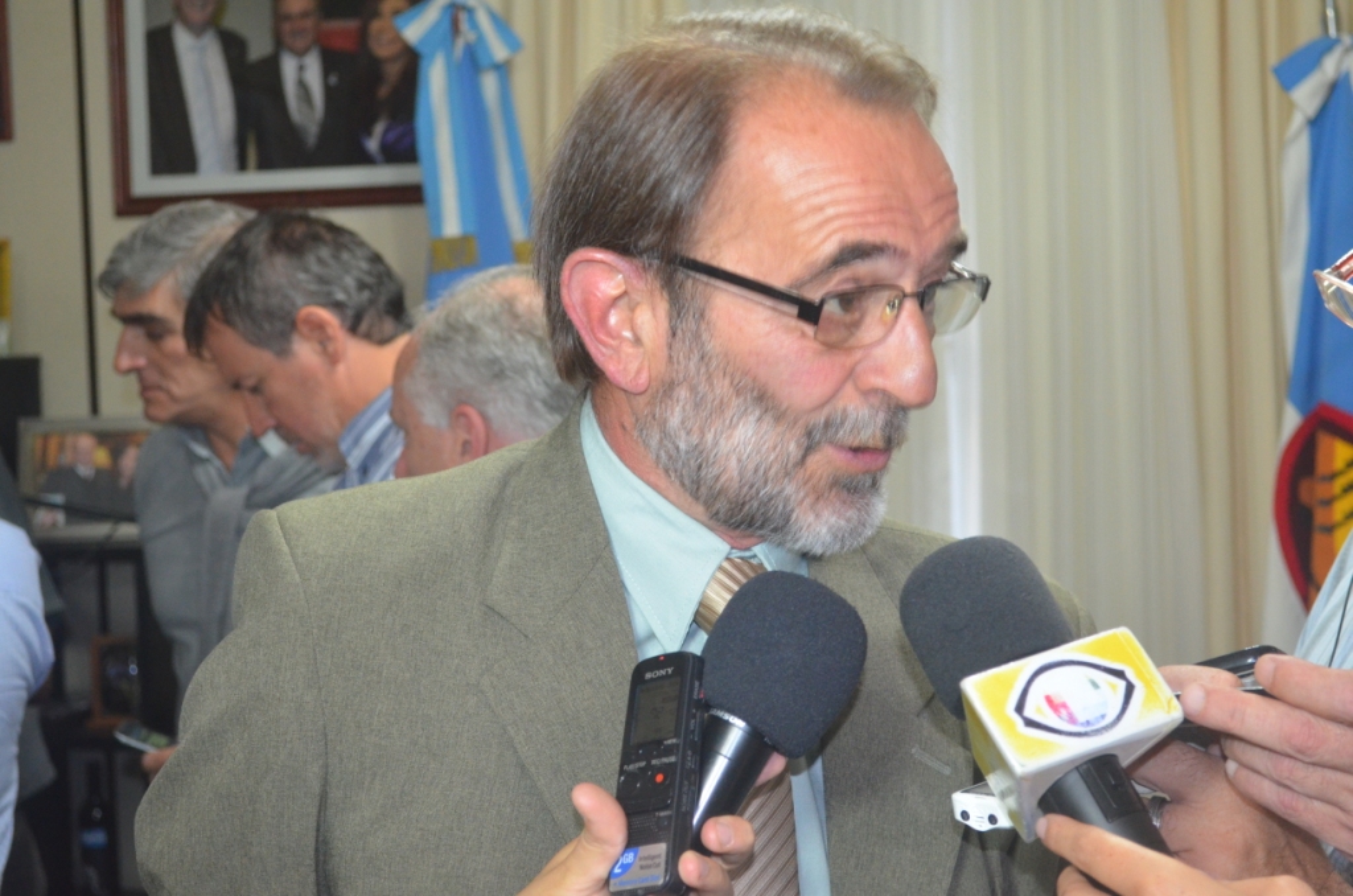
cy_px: 448
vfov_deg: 21.5
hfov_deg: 32.0
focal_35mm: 63
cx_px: 676
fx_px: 2363
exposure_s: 1/60
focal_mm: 42
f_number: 5.3
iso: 2200
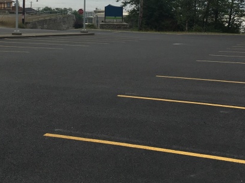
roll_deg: +1.1
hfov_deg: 26.5
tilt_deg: -1.4
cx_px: 81
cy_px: 0
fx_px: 517
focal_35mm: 73
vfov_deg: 19.6
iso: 25
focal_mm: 4.15
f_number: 2.2
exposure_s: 1/1508
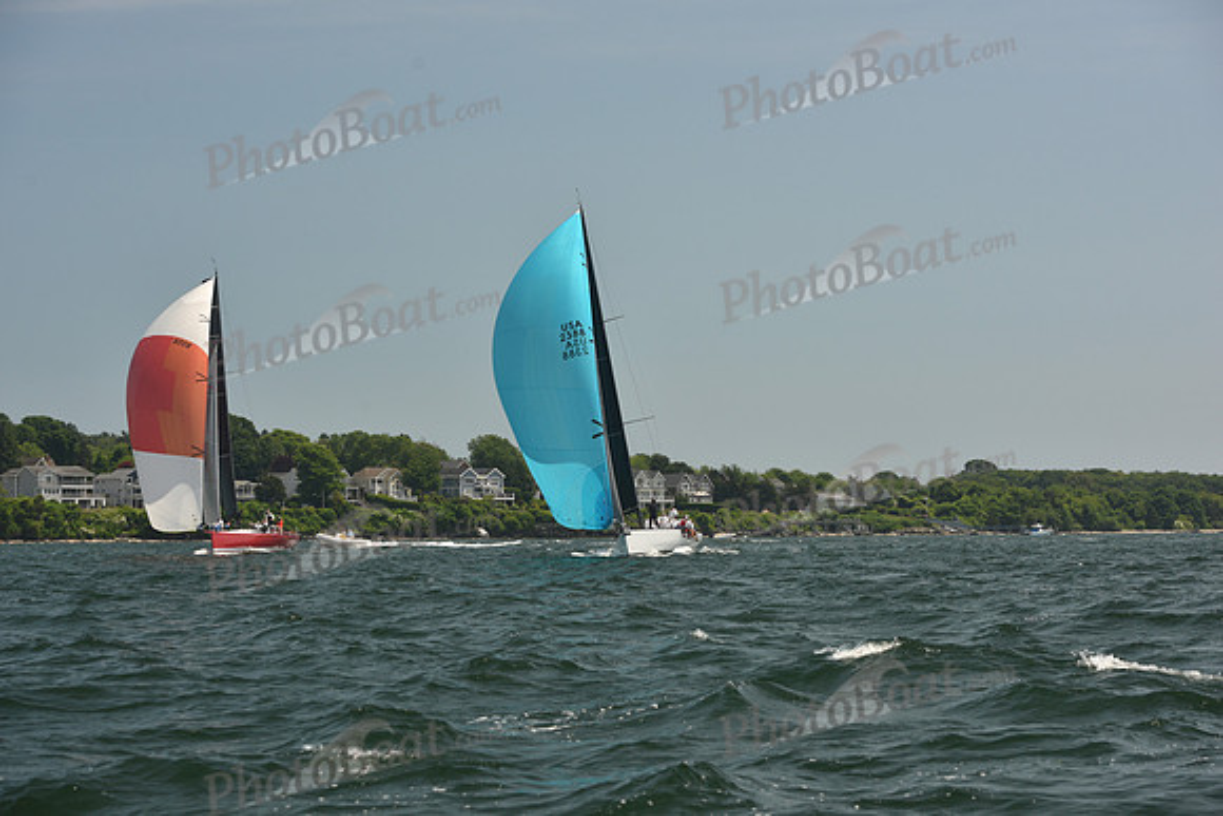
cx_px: 612
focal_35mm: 70
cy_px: 408
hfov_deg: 28.8
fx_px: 2379
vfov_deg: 19.5
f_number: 6.3
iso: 250
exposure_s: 1/640
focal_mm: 70
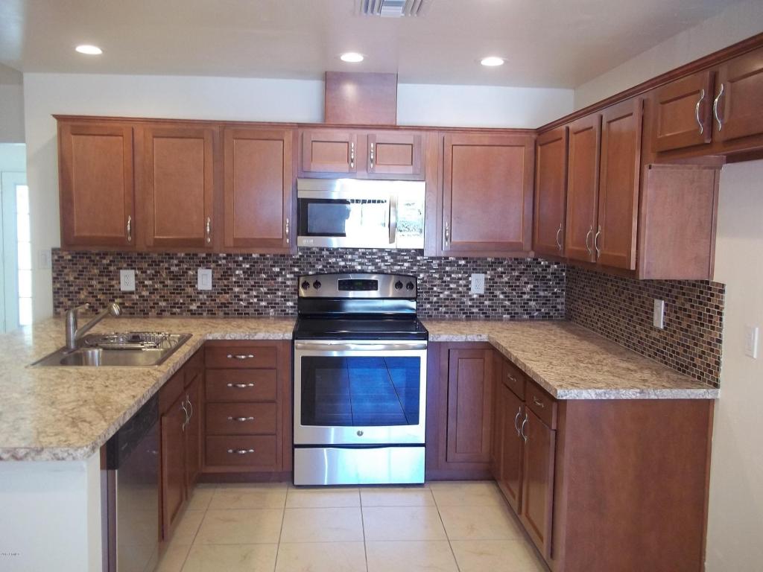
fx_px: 705
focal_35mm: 32
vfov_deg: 44.2
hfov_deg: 56.8
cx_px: 382
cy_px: 286
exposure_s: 1/40
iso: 160
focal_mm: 5.7
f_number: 2.9
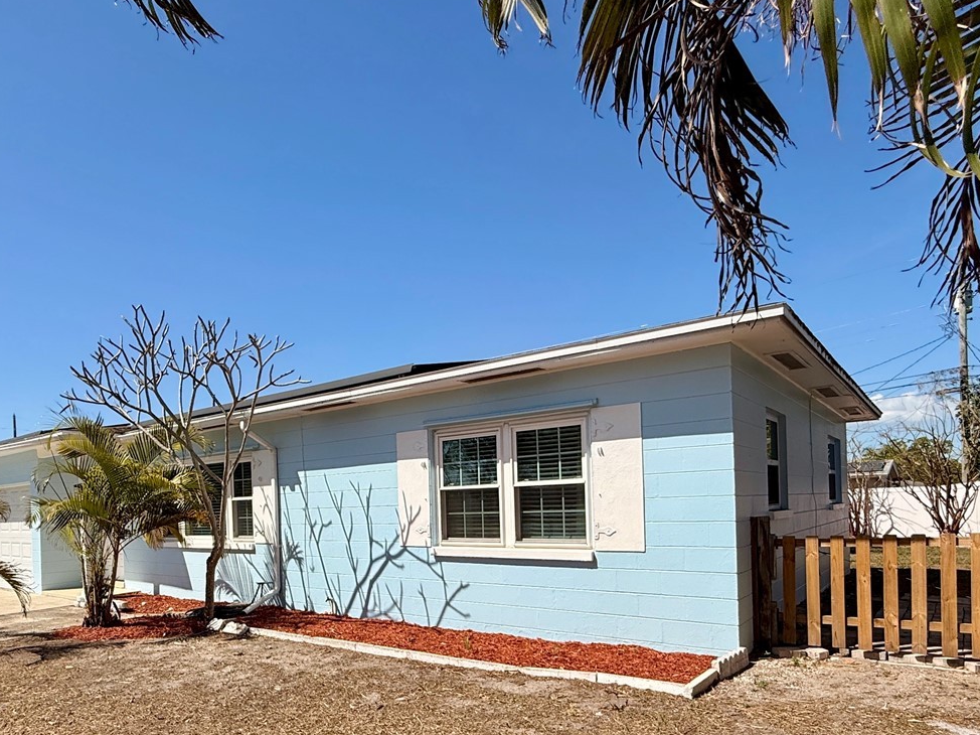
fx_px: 651
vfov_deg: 57.3
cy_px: 502
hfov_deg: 73.7
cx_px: 437
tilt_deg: +2.1
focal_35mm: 23
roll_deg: +1.9
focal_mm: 2.22
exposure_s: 1/3663
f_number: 2.2
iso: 50
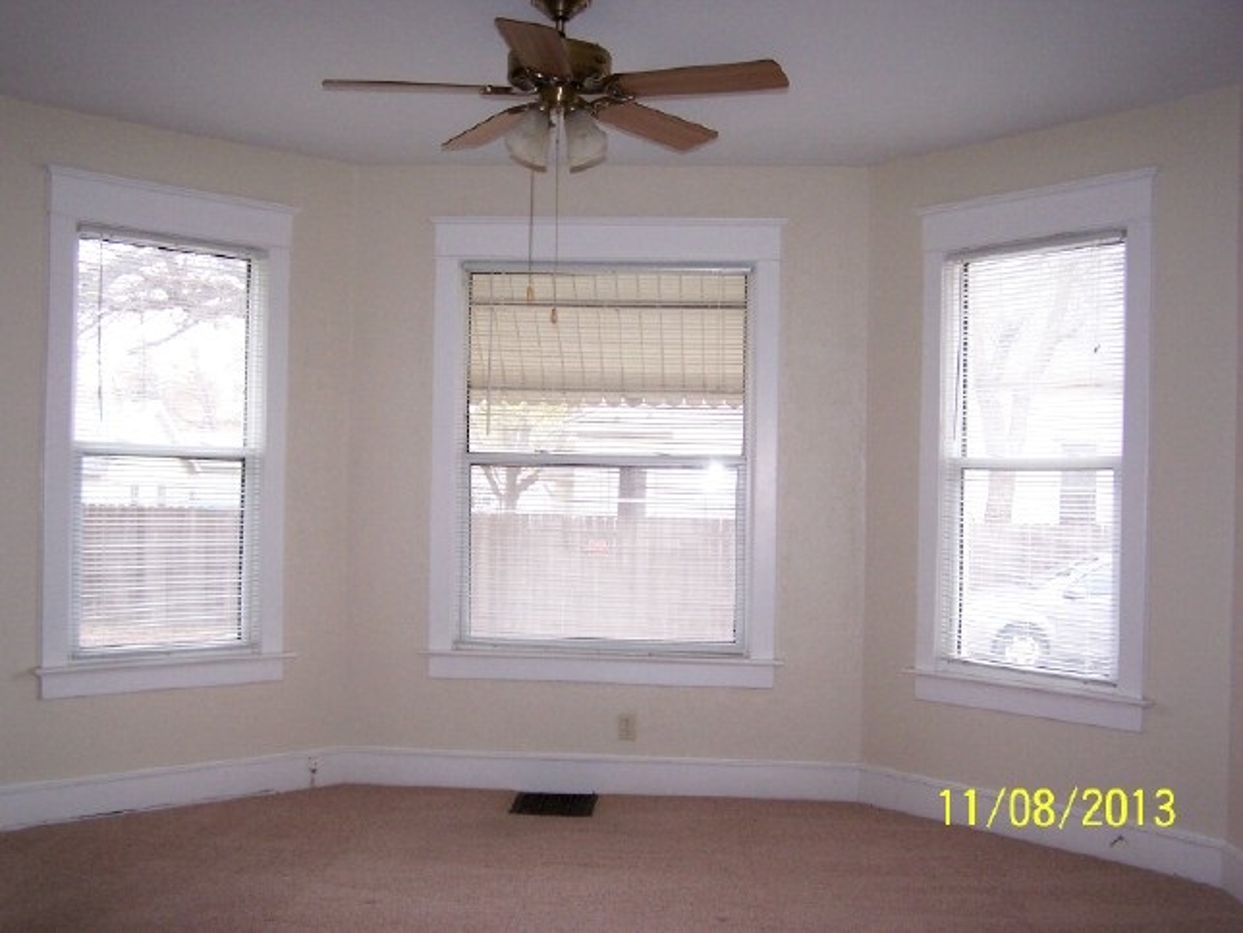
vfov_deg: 37.7
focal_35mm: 38
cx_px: 622
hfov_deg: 49.0
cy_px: 466
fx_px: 1365
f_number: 2.8
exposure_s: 1/60
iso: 140
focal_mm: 6.3
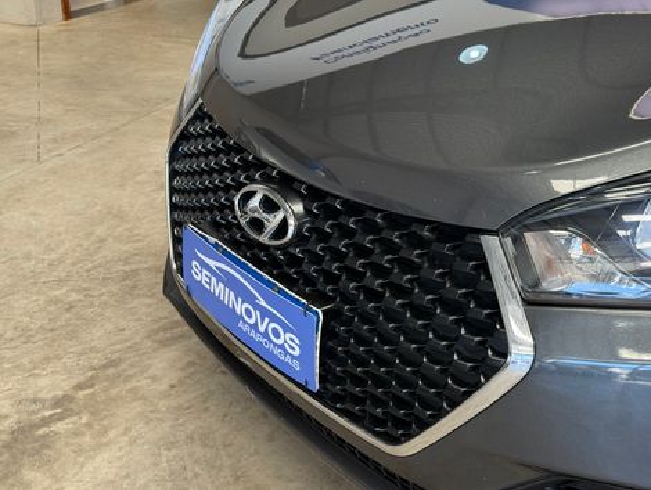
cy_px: 245
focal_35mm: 48
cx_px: 326
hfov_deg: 39.6
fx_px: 904
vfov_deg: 30.3
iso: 160
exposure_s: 1/120
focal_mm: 6.76
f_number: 1.78
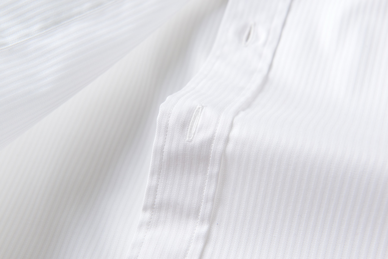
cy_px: 130
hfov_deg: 28.8
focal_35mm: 70
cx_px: 194
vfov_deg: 19.5
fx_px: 755
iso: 100
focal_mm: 70
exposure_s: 1/125
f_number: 10
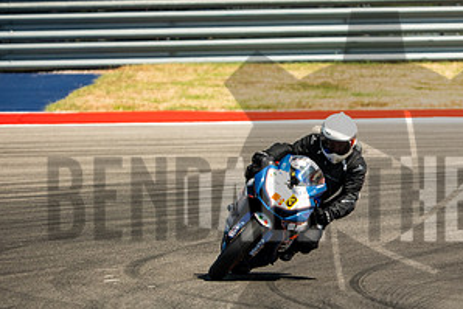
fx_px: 10525
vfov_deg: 1.7
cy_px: 201
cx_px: 374
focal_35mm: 818
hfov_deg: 2.5
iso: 250
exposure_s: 1/1600
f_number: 2.8
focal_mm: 280
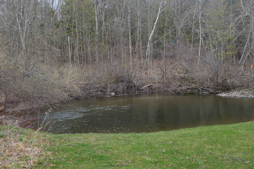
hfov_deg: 43.6
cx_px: 127
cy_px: 84
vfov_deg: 29.8
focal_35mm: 45
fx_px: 317
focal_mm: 30
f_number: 9
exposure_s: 1/100
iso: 400
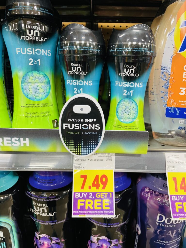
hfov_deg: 53.1
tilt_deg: -16.1
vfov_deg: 67.3
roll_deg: +0.0
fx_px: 186
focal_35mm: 26
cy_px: 124
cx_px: 93
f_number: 1.6
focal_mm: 4.2
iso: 100
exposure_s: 1/61
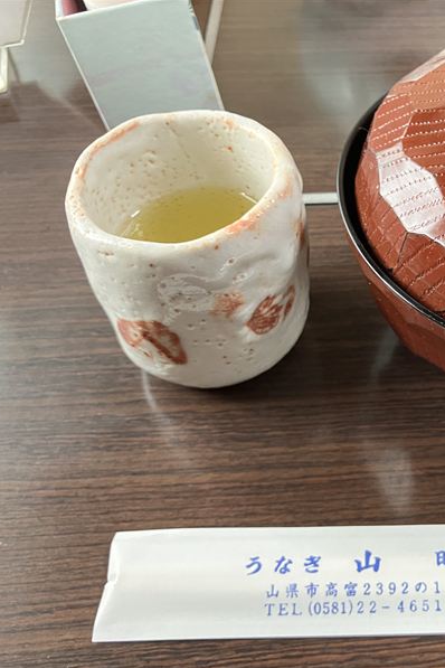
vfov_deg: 49.6
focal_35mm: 39
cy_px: 335
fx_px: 723
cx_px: 429
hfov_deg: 31.9
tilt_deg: -49.9
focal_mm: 3.99
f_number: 1.8
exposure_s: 1/30
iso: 320
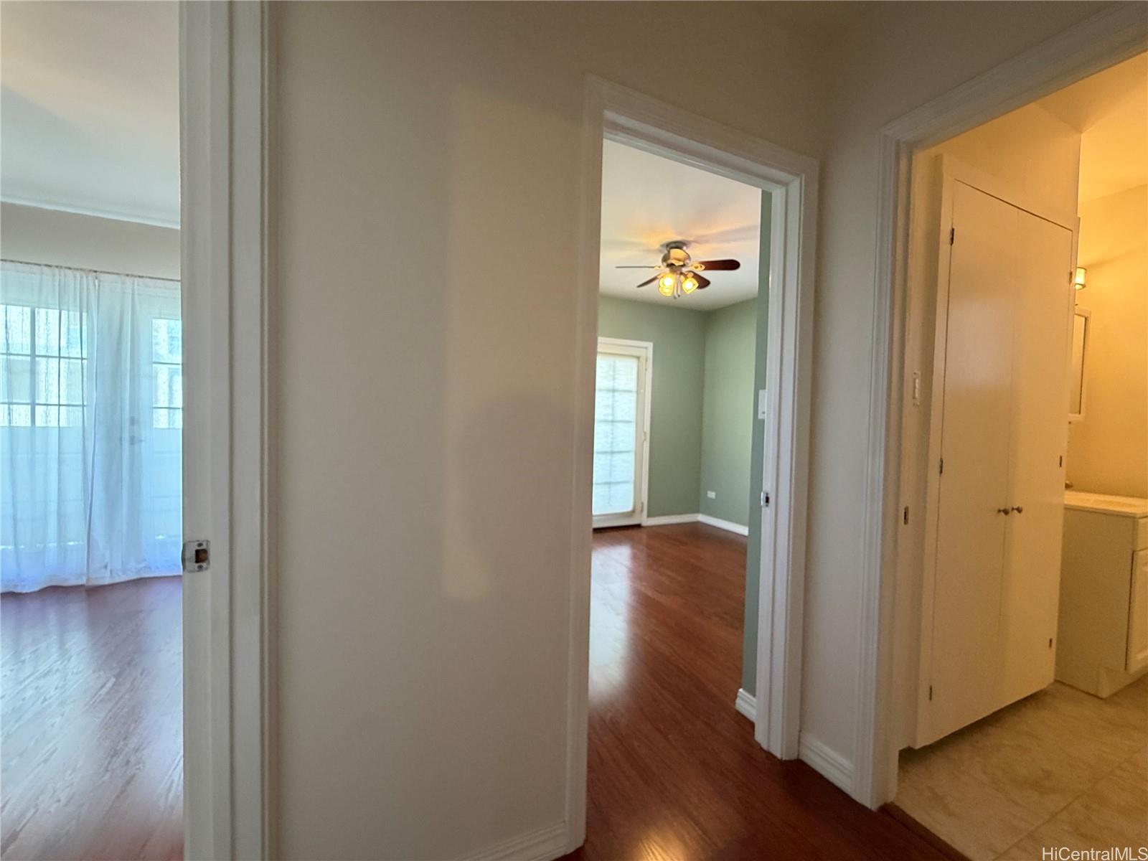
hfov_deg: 102.1
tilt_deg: -2.5
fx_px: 464
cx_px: 574
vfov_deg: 85.7
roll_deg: -1.5
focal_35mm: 14
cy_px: 430
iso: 320
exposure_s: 1/60
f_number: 2.2
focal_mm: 2.22
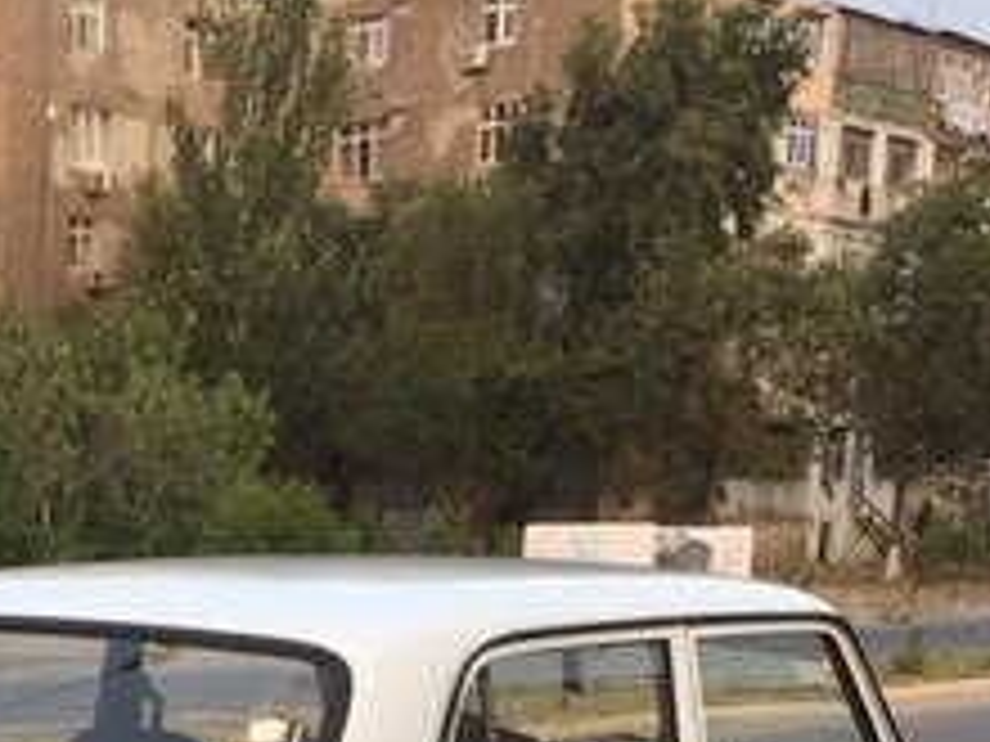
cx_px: 104
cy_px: 1095
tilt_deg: -11.3
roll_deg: -0.1
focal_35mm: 87
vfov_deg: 15.7
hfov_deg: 22.0
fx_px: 2488
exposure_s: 1/100
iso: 32
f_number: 2.2
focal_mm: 4.15
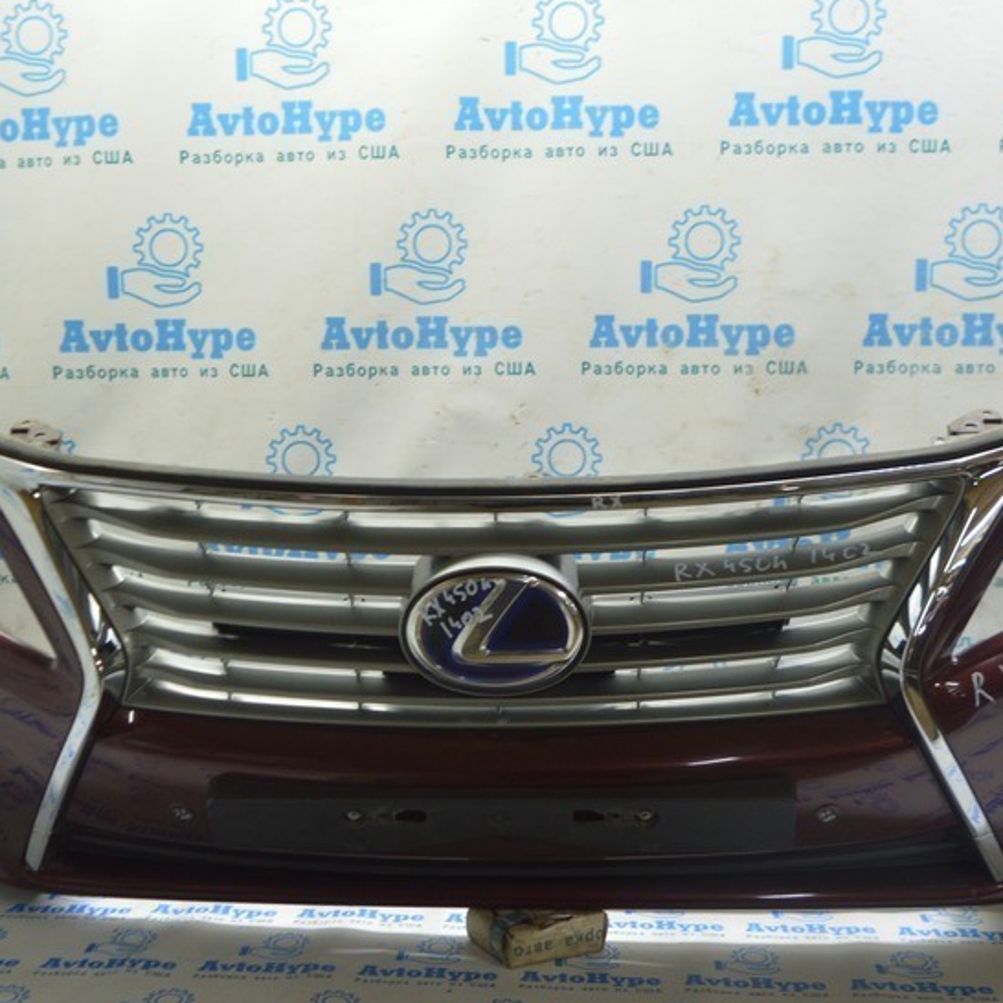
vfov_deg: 39.2
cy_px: 482
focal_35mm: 43
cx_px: 468
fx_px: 1410
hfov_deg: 39.2
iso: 400
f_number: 3.5
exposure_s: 1/40
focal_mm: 18
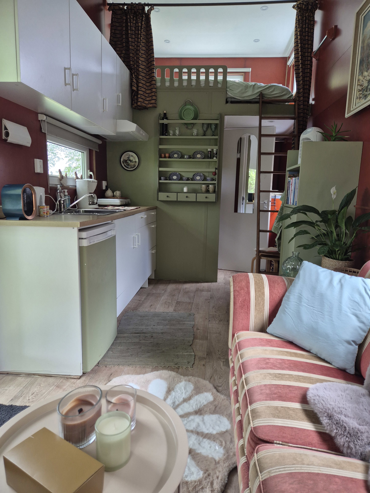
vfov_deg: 73.9
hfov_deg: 58.9
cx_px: 185
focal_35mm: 23
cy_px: 246
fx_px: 328
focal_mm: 5.4
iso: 160
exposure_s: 1/180
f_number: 1.8
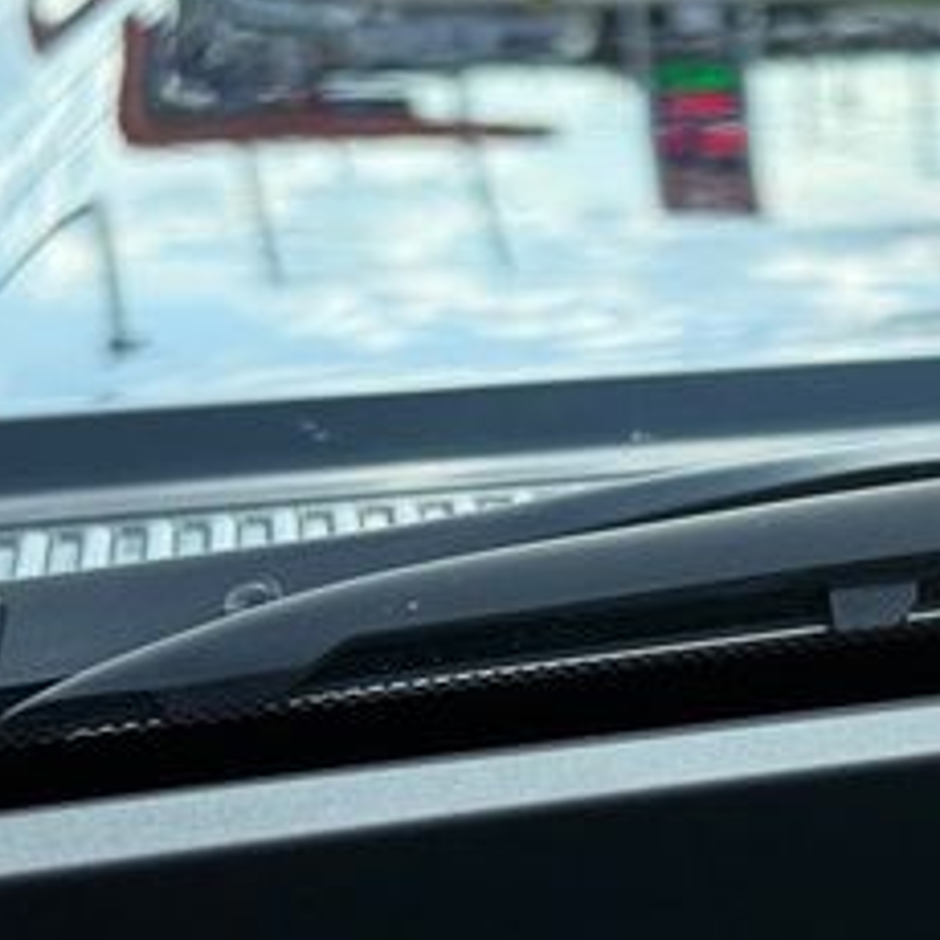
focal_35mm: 118
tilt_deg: -22.5
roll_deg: -1.1
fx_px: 3625
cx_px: 1075
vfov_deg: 14.7
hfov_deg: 14.4
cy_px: 625
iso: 64
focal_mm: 6.76
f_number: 1.78
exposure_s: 1/1167
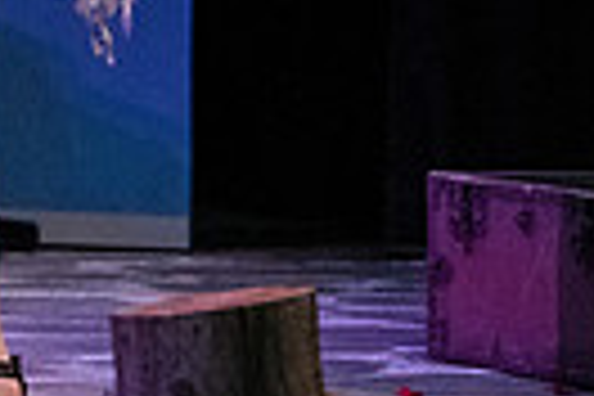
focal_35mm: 461
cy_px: -358
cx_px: -518
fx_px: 7606
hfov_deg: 4.4
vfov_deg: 3.0
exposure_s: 1/400
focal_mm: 105
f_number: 3.5
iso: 4000
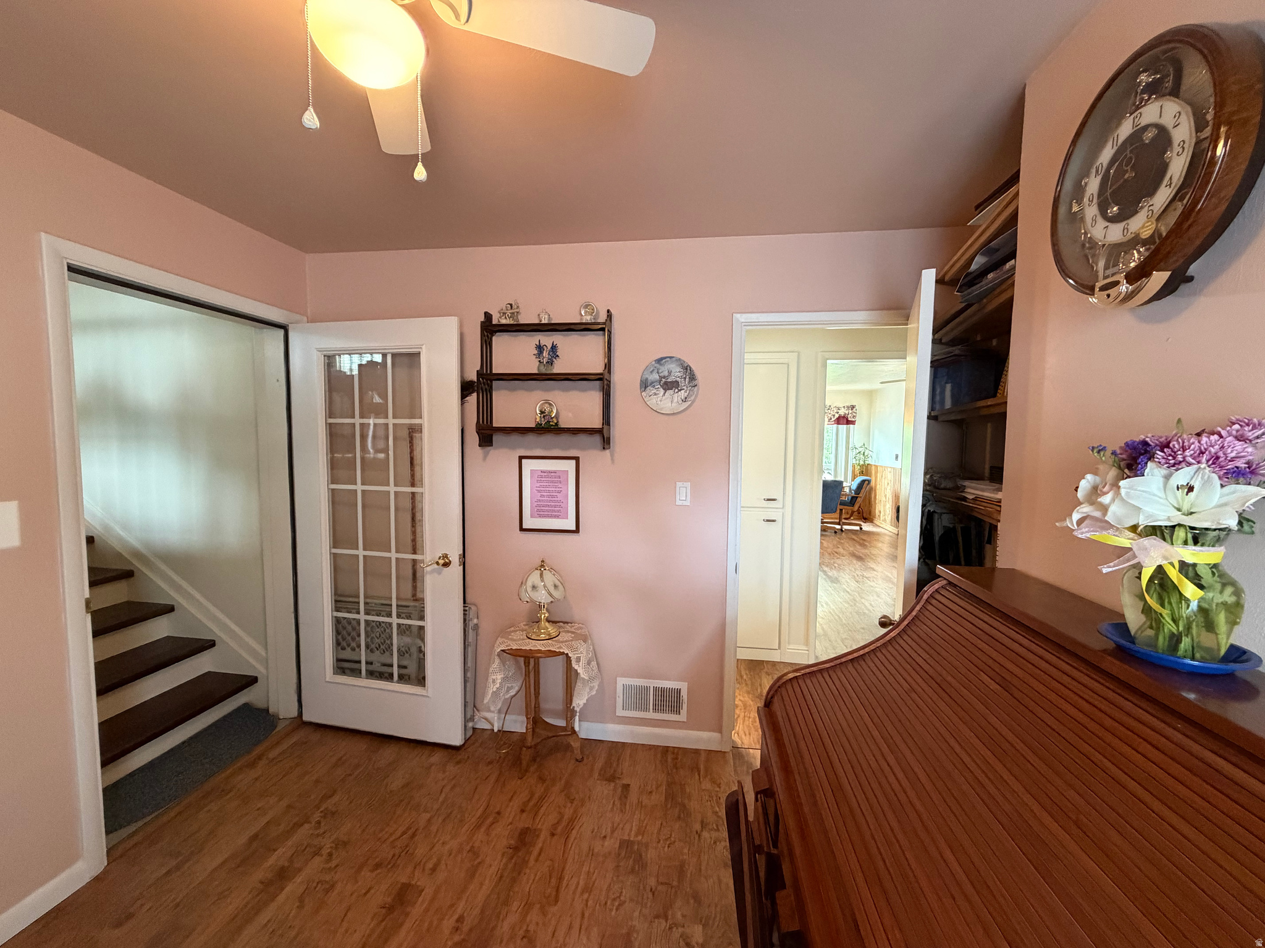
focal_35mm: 14
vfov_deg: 85.7
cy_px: 474
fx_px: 512
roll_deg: -0.3
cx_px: 632
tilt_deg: -3.9
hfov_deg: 102.1
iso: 500
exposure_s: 1/60
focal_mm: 2.22
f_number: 2.2
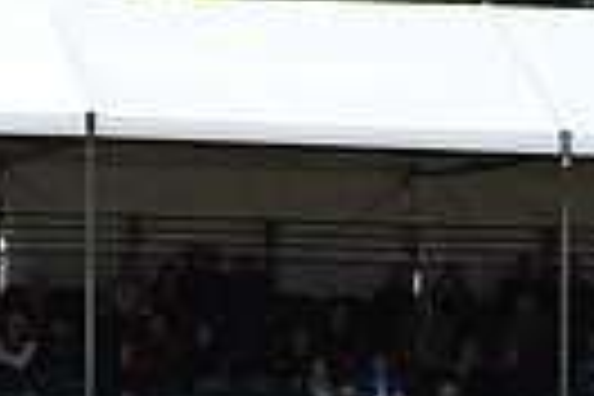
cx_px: -662
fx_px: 6517
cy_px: -4
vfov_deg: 3.5
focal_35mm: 395
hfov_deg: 5.1
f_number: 5
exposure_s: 1/1250
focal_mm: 90
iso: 160
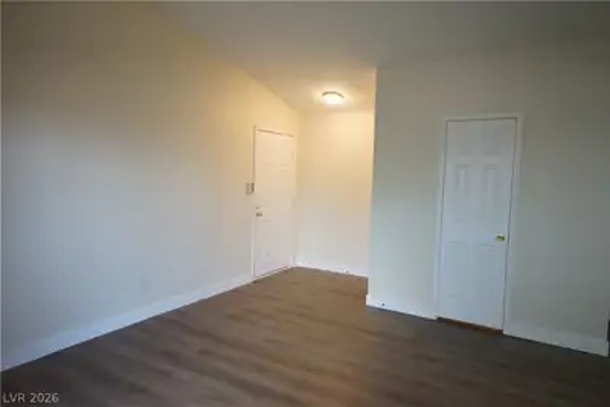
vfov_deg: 55.1
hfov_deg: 76.1
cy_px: 204
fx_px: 390
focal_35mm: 23
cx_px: 305
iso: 10000
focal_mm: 23
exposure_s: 1/250
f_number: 6.3
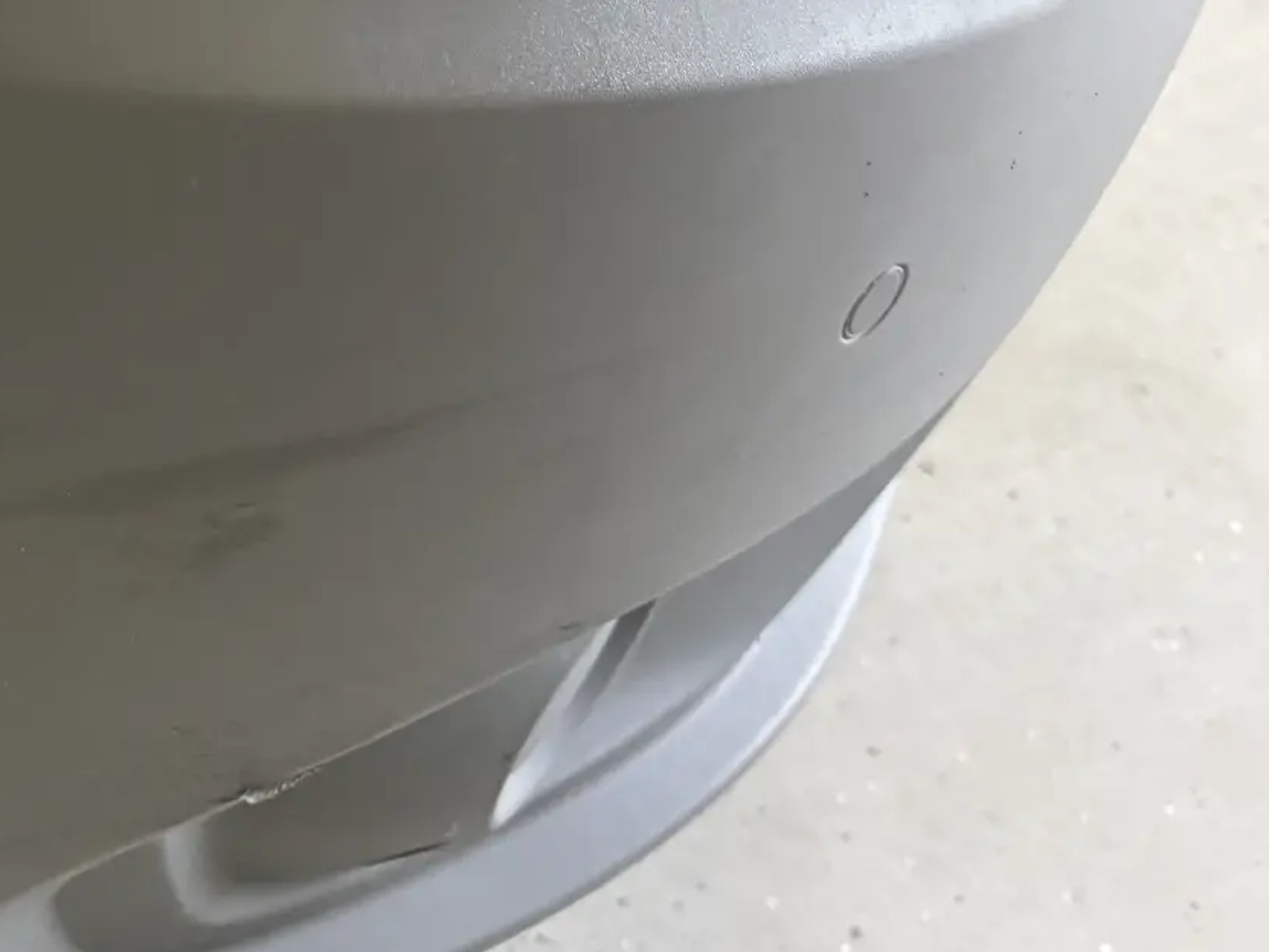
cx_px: -44
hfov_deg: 29.7
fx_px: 2200
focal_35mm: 60
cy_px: 484
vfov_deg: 24.4
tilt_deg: -45.3
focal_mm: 5.96
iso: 320
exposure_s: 1/60
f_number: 1.6
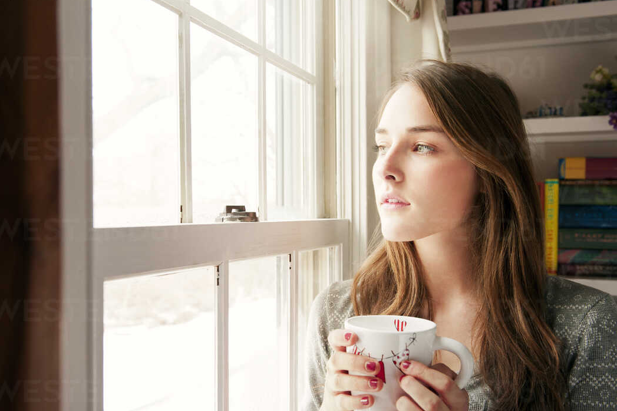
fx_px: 685
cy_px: 215
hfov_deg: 48.5
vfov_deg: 33.4
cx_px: 301
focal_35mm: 40
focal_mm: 34
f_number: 5.6
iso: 1250
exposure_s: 1/160
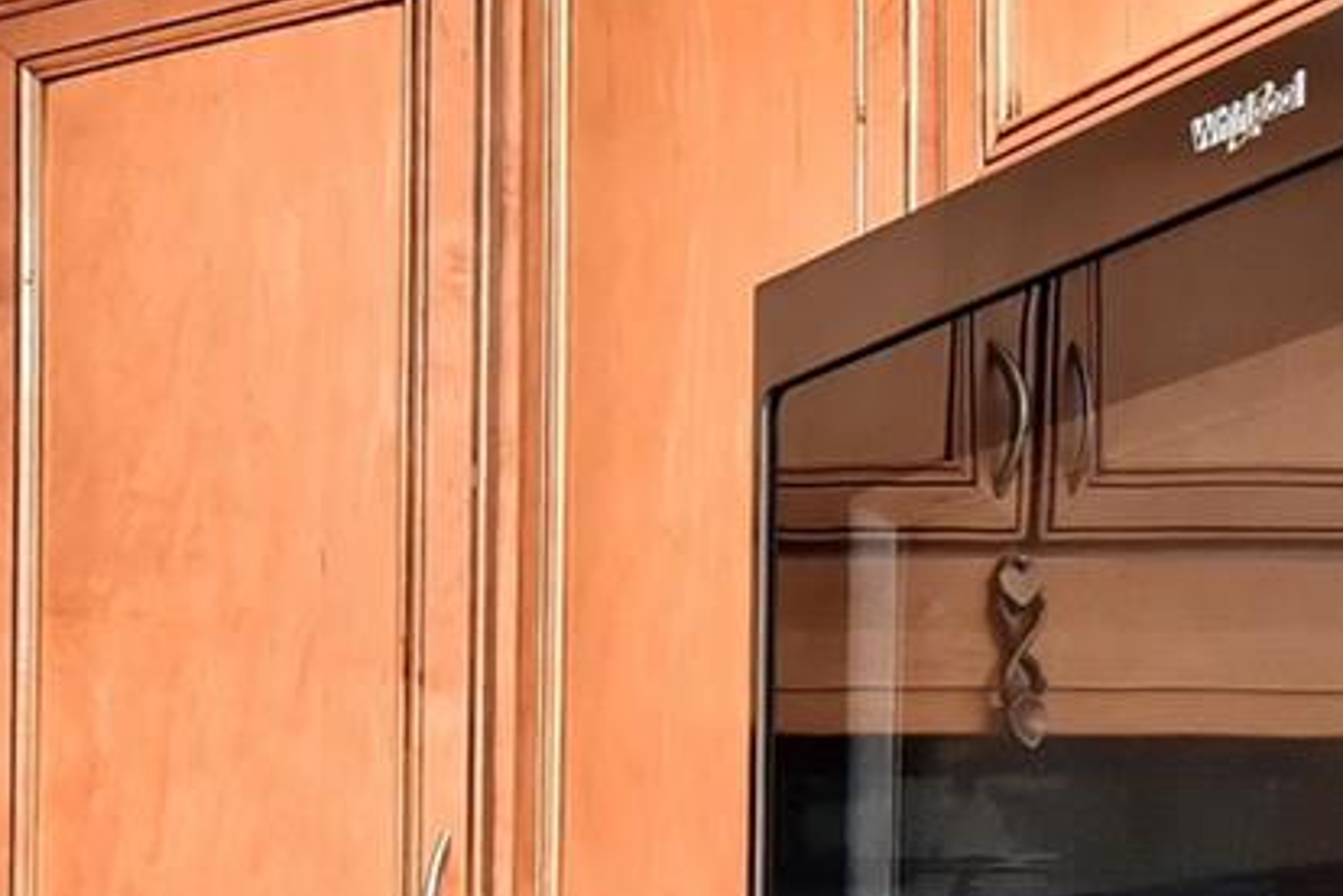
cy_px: 1396
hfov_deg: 19.2
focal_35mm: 84
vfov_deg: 14.9
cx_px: -976
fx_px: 3133
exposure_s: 1/60
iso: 800
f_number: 8
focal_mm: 17
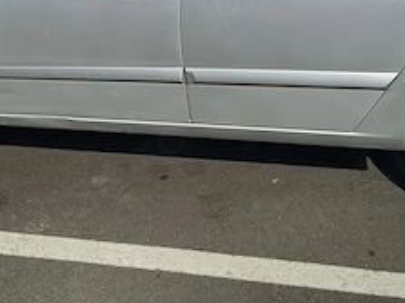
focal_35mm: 62
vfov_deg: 22.1
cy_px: -47
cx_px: 196
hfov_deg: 31.2
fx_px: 725
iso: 50
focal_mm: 5.54
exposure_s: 1/5181
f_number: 1.8
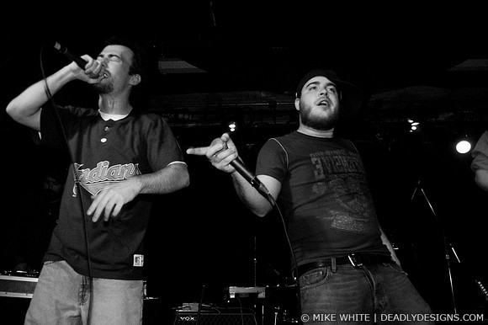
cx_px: 244
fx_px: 406
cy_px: 162
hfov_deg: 62.0
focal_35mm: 30
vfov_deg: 43.6
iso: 800
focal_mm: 20
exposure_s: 1/60
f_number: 3.2
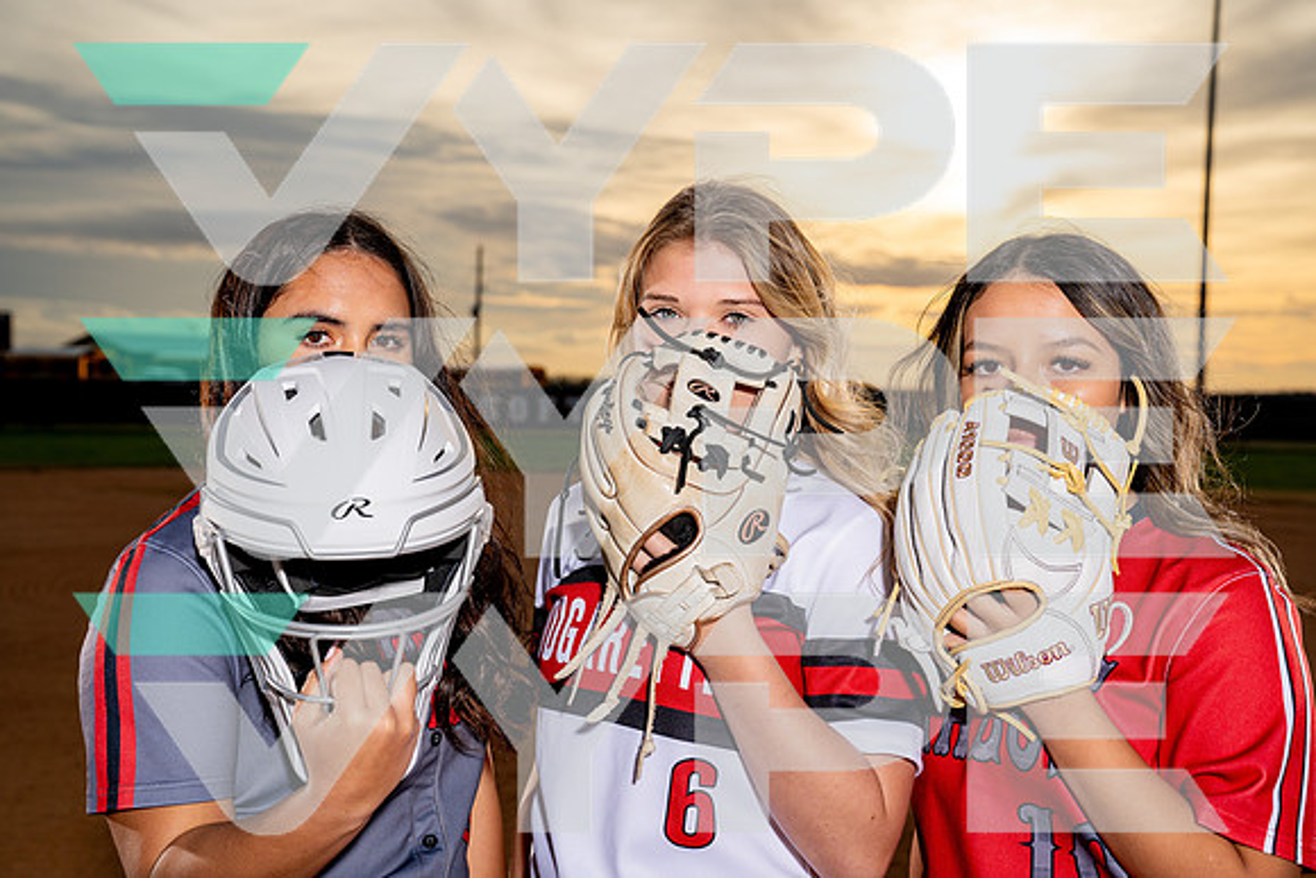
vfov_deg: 27.0
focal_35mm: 50
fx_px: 1828
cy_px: 439
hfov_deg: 39.6
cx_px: 658
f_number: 5.6
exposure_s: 1/1250
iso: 250
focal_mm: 50
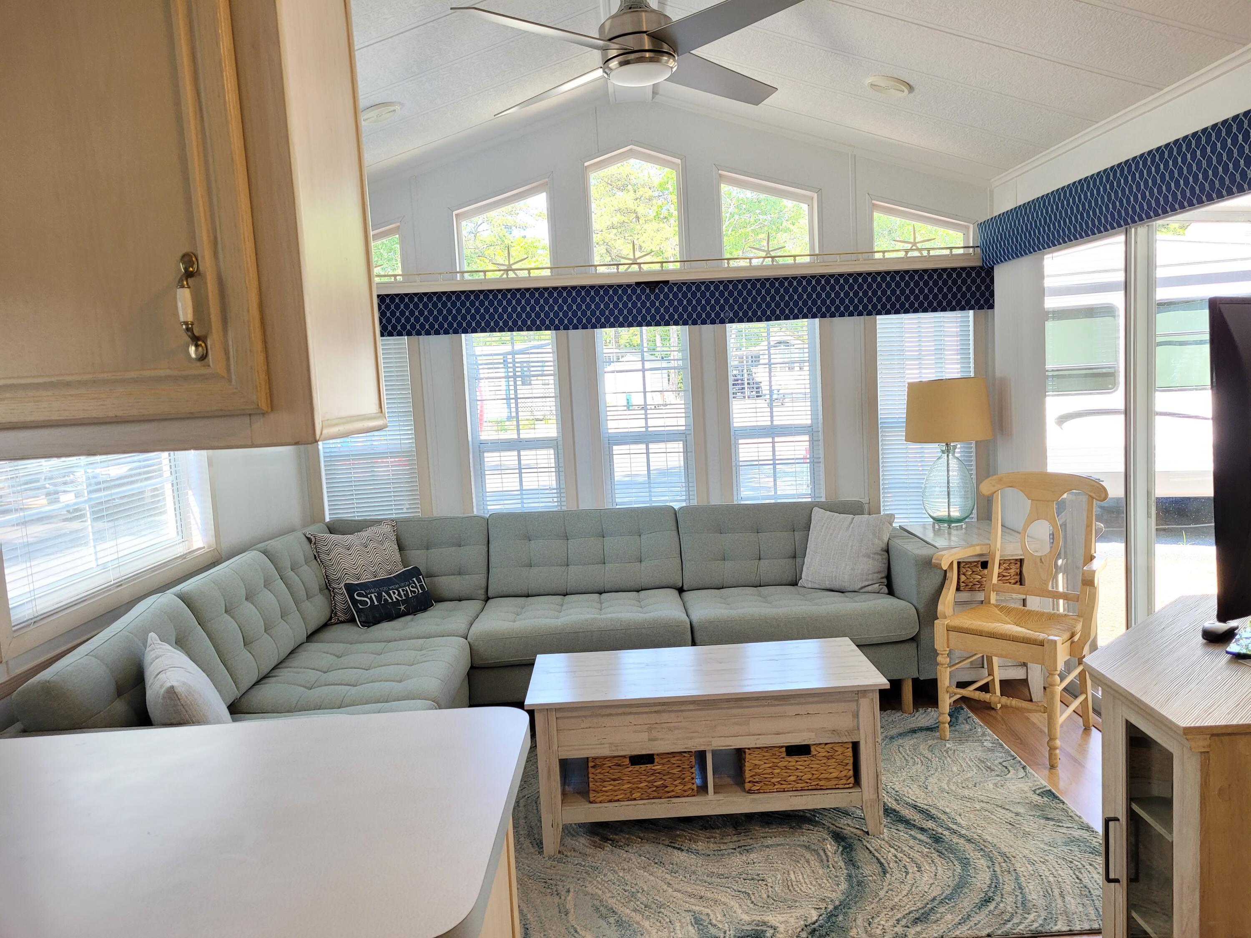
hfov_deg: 67.3
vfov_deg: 53.1
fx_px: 940
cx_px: 626
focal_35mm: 26
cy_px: 469
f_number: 1.8
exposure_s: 1/120
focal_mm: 5.4
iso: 160
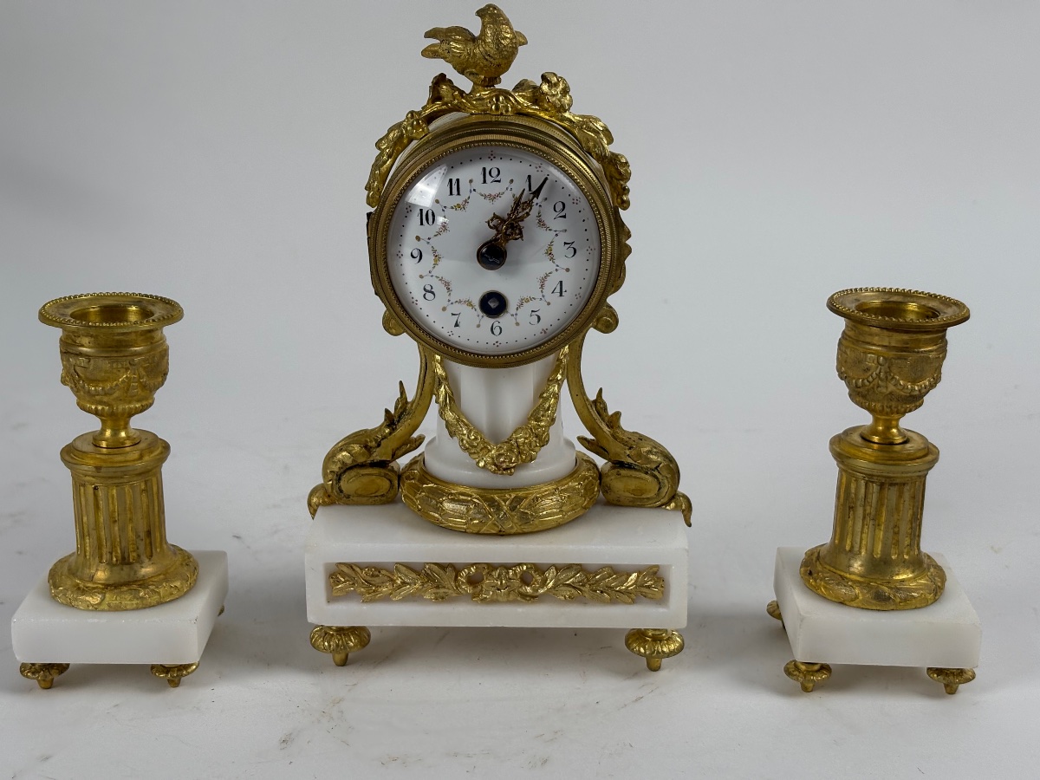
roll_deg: -1.1
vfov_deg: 28.0
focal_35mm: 52
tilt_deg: -16.3
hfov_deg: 36.8
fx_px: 1562
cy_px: 390
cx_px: 520
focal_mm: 5.96
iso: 50
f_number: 1.6
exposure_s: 1/369
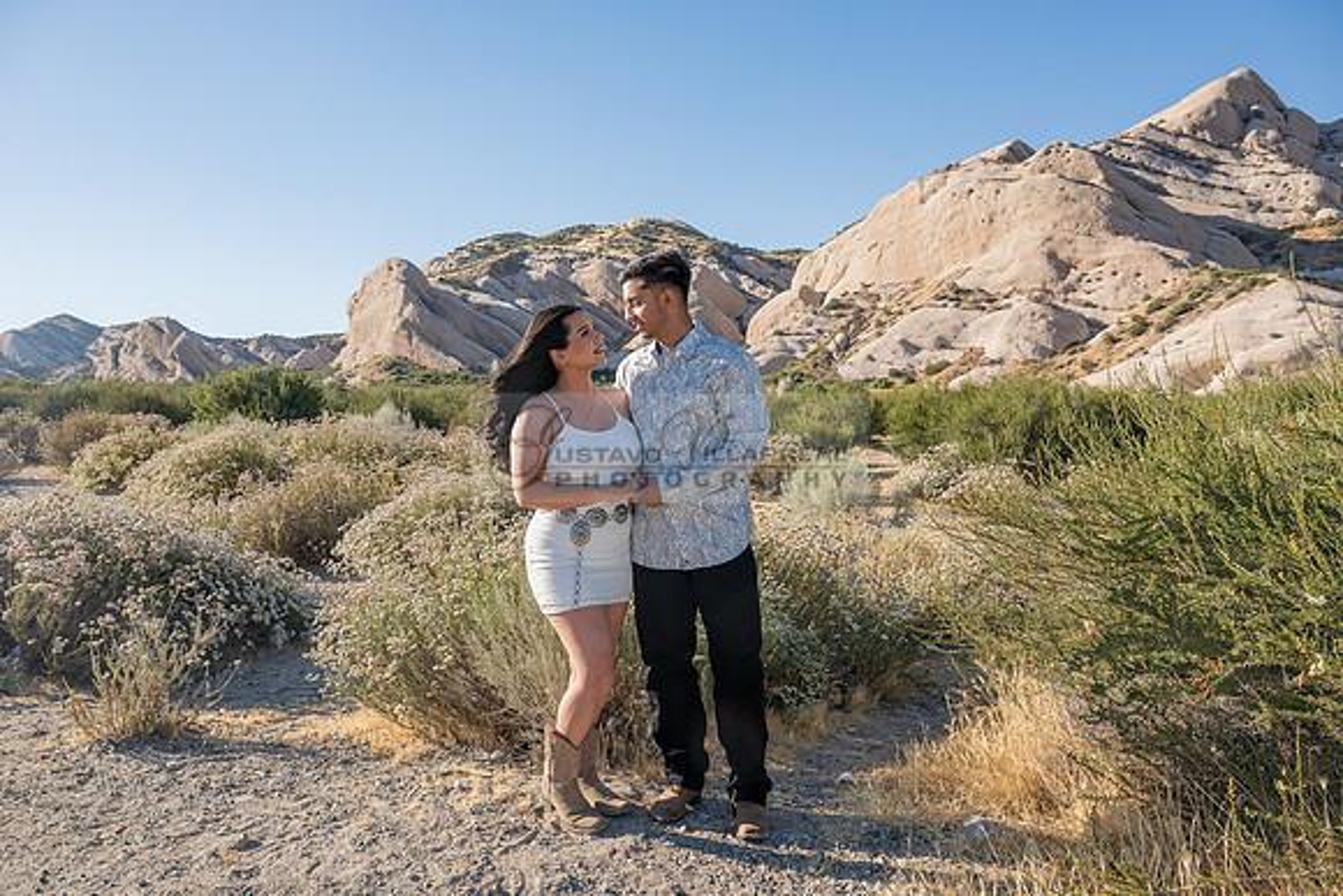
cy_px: 448
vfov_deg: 53.2
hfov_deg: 73.7
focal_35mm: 24
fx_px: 896
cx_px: 672
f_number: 9
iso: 200
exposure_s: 1/200
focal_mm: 24
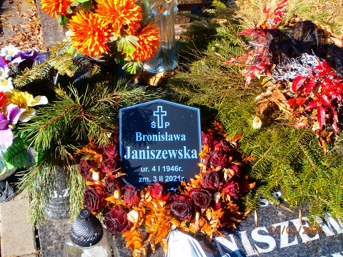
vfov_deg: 30.9
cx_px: 172
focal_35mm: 47
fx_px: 466
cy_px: 128
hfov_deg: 40.4
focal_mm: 8.29
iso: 100
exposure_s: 1/250
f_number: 4.2
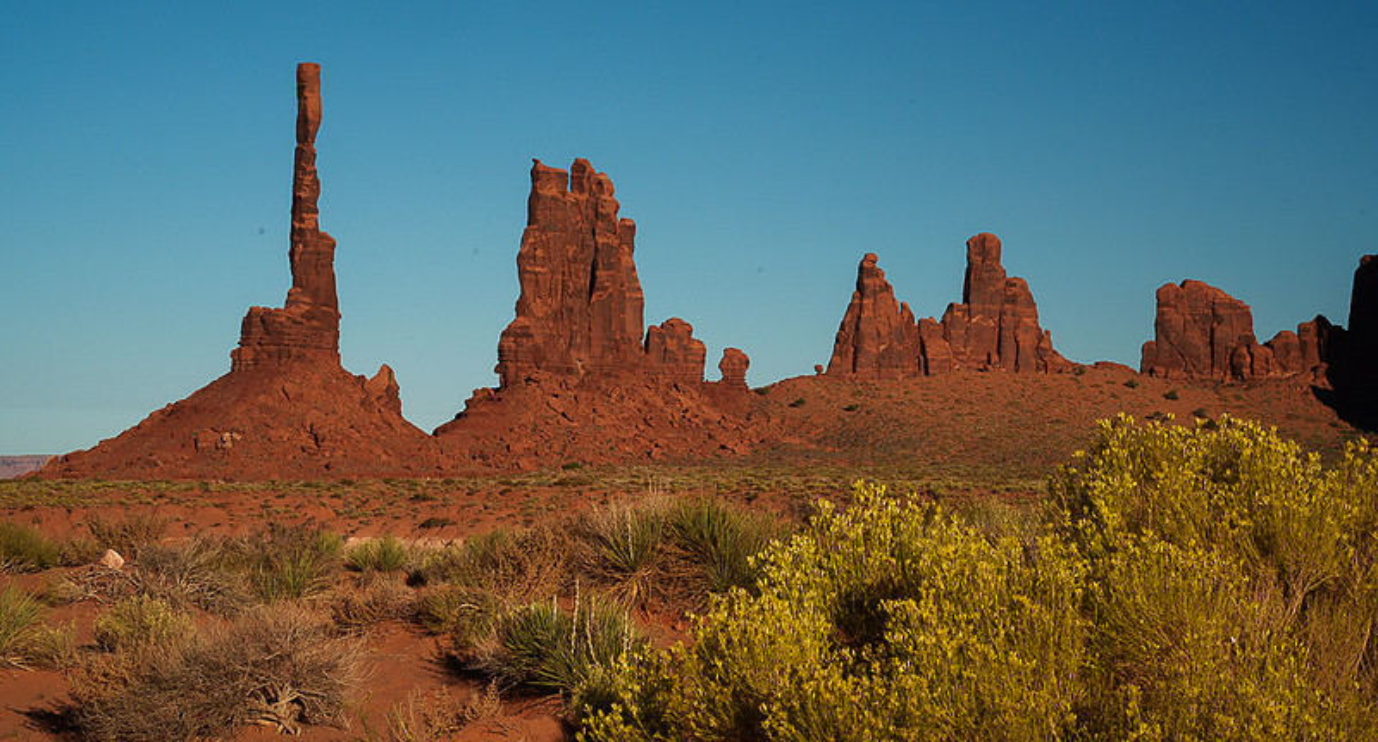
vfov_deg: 14.3
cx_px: 689
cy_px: 283
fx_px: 2947
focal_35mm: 81
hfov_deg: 26.3
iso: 400
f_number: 20
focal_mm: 77
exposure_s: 1/125
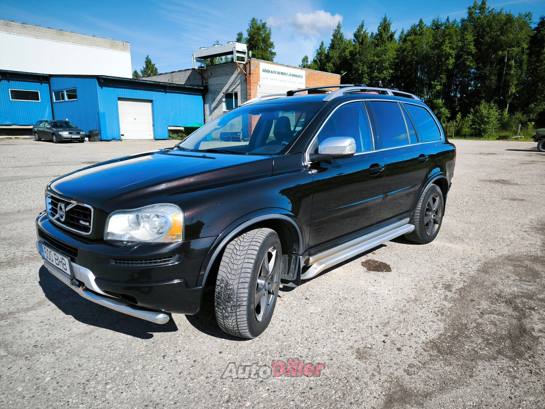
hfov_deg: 71.6
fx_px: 378
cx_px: 272
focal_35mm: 24
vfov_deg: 56.8
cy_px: 204
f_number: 1.9
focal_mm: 6.92
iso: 50
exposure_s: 1/1200
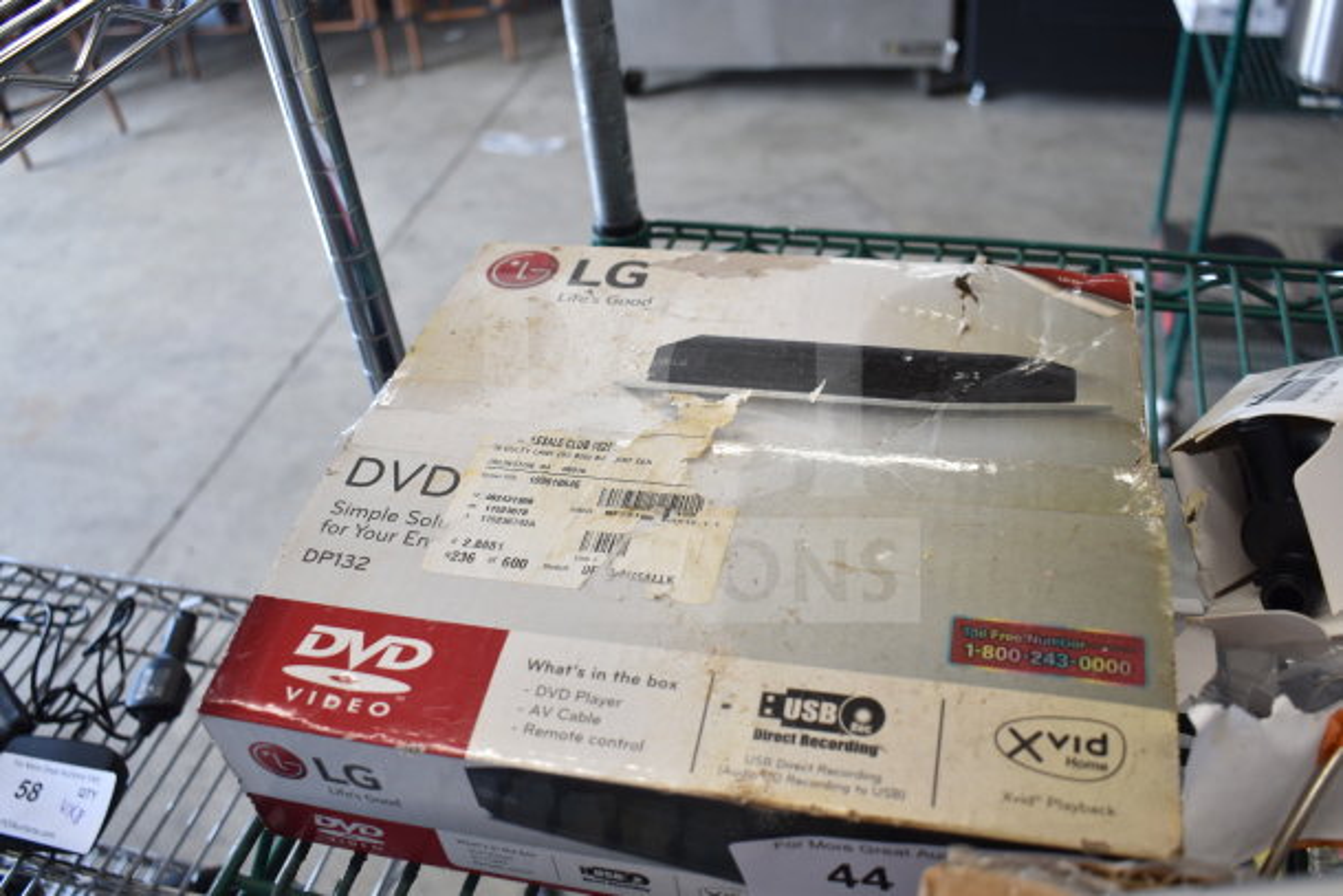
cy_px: 448
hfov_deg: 57.2
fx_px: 1231
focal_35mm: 33
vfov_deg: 40.0
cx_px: 672
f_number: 3.8
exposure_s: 1/40
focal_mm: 22
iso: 200
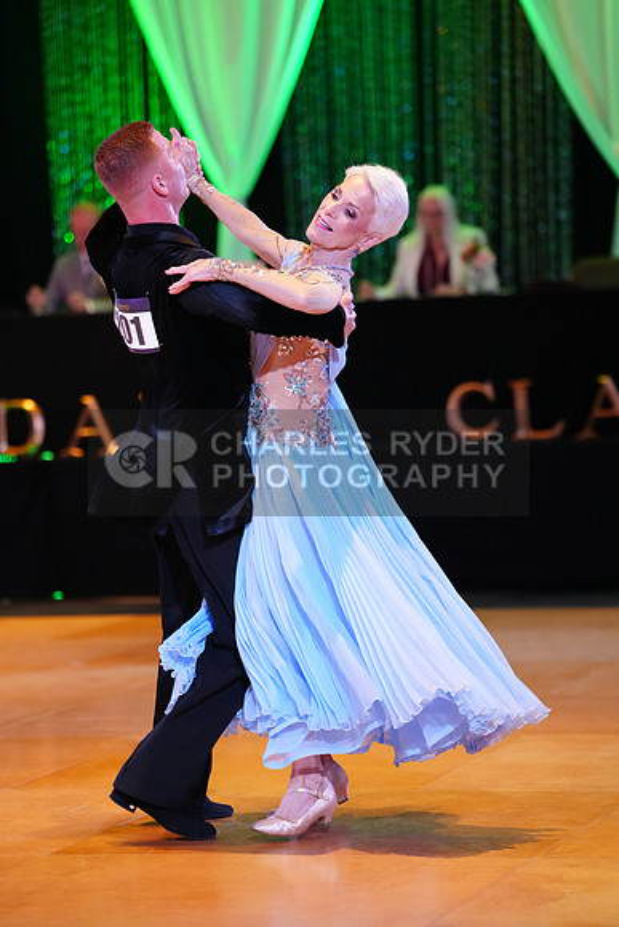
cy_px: 464
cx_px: 310
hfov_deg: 10.3
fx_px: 3428
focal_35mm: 133
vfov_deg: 15.4
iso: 5000
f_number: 2.8
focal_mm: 133
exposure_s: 1/400
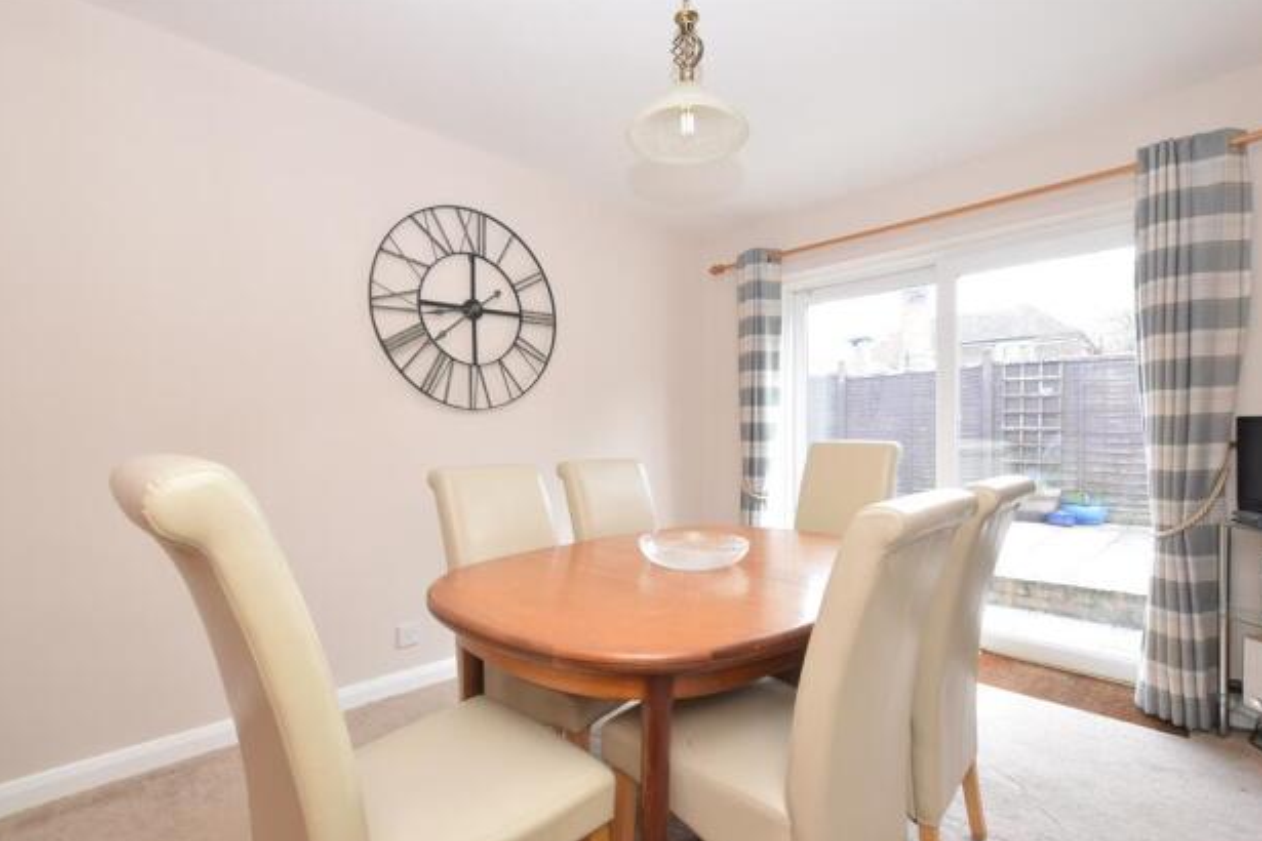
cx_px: 650
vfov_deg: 73.7
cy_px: 436
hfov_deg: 96.7
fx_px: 561
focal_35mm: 16
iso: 500
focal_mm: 10
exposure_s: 1/13
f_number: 8
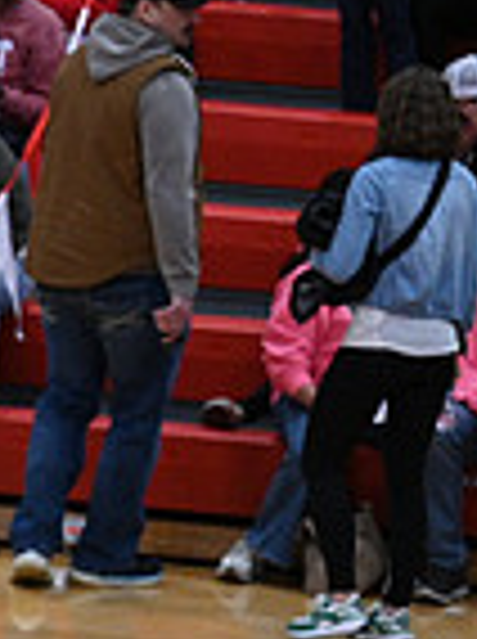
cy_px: 817
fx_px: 9417
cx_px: -770
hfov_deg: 2.9
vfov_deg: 3.9
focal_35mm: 511
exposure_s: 1/400
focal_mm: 130
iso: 4000
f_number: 4
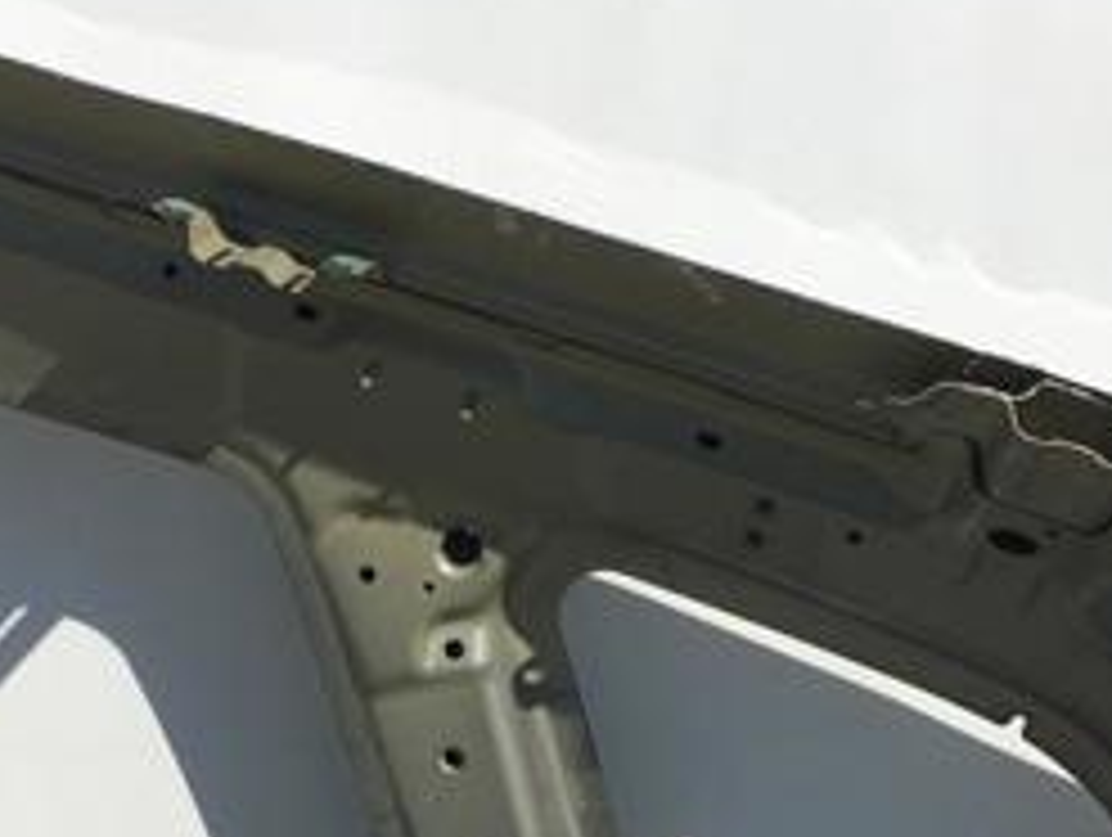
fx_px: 2413
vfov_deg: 19.2
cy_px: 801
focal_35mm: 75
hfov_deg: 25.9
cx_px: 675
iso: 25
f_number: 2.2
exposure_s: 1/3497
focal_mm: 4.15
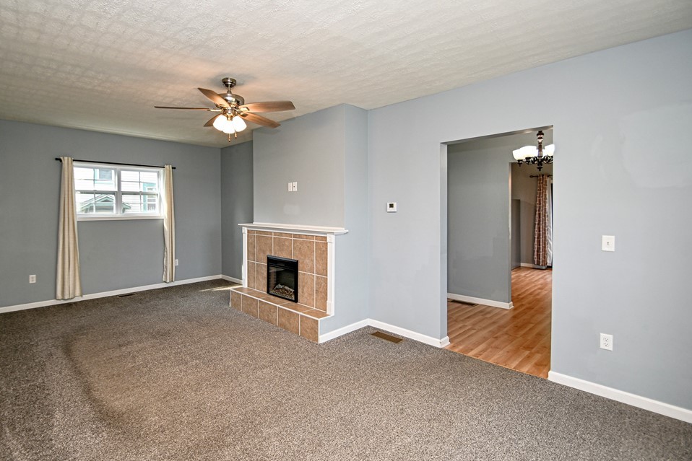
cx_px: 306
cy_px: 213
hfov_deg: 92.9
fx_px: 327
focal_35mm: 17
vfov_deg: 70.4
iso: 100
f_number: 4
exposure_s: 1/60
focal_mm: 10
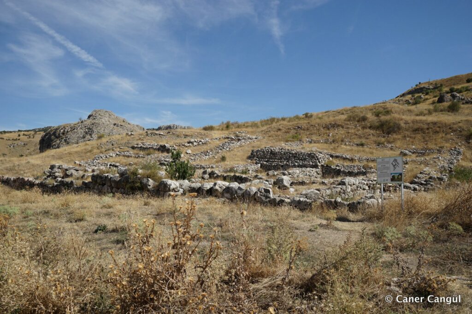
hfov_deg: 63.7
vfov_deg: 44.9
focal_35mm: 29
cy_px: 157
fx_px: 380
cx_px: 236
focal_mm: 29
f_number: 10
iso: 100
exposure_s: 1/250
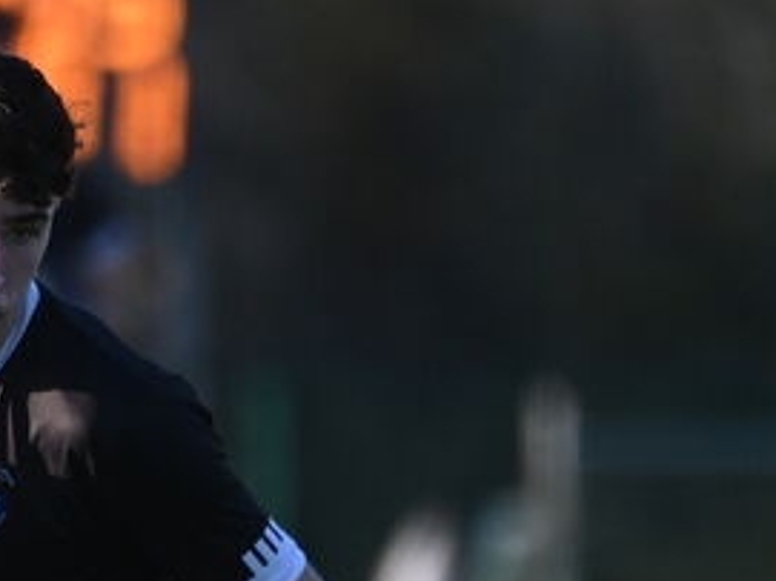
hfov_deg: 0.9
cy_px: 590
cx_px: 235
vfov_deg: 0.7
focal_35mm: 2128
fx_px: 47683
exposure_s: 1/4000
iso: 1250
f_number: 5.6
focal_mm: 500
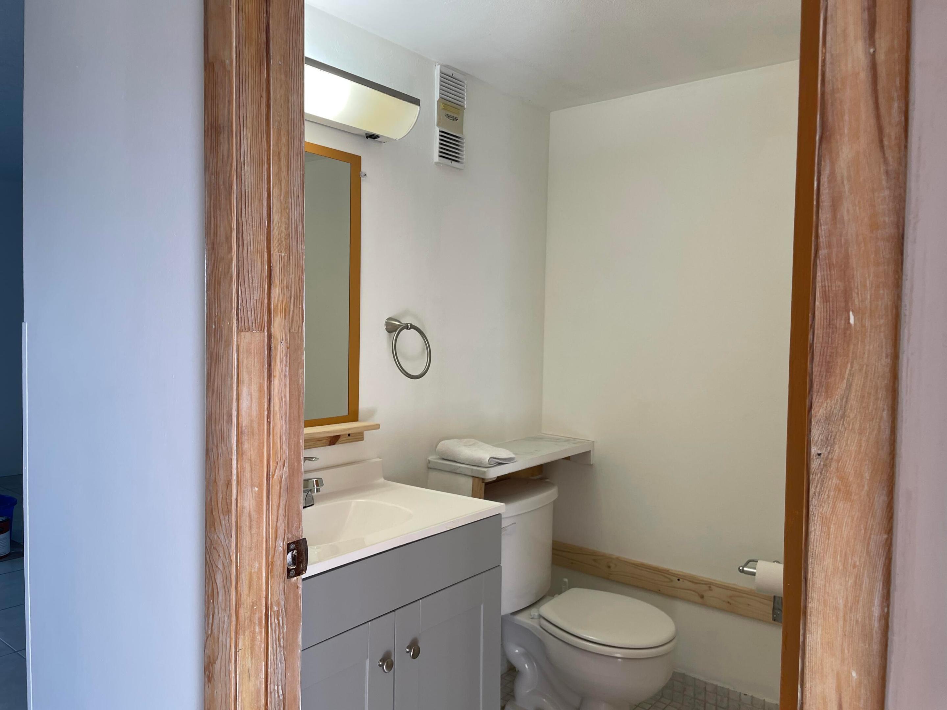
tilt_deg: -3.4
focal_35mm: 26
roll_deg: -1.1
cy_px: 355
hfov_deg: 67.3
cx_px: 474
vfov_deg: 53.1
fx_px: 711
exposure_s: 1/120
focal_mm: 4.2
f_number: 1.6
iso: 40
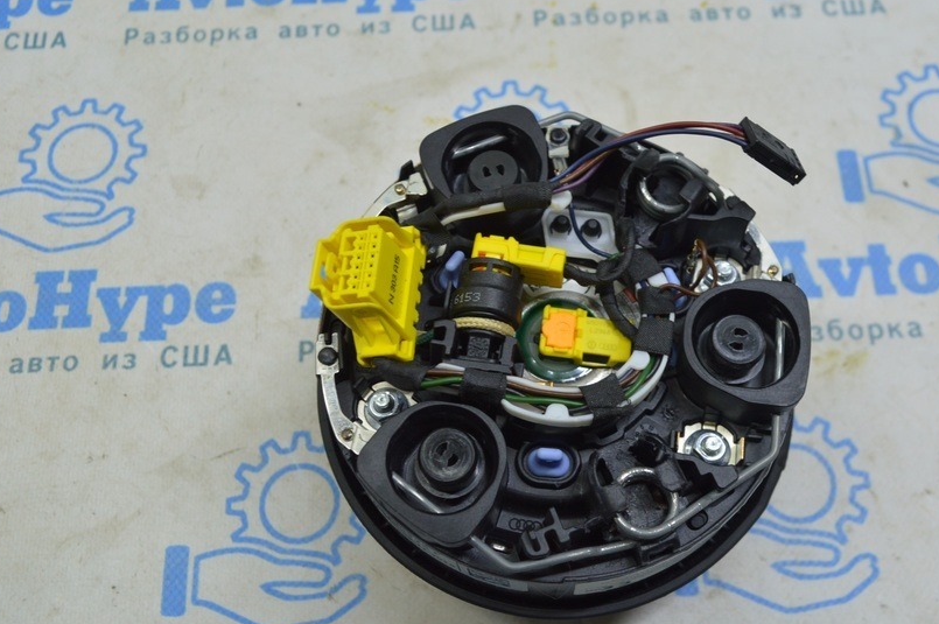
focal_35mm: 42
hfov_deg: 46.4
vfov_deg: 31.8
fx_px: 1094
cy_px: 303
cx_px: 486
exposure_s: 1/40
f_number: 5.6
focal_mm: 22
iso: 400
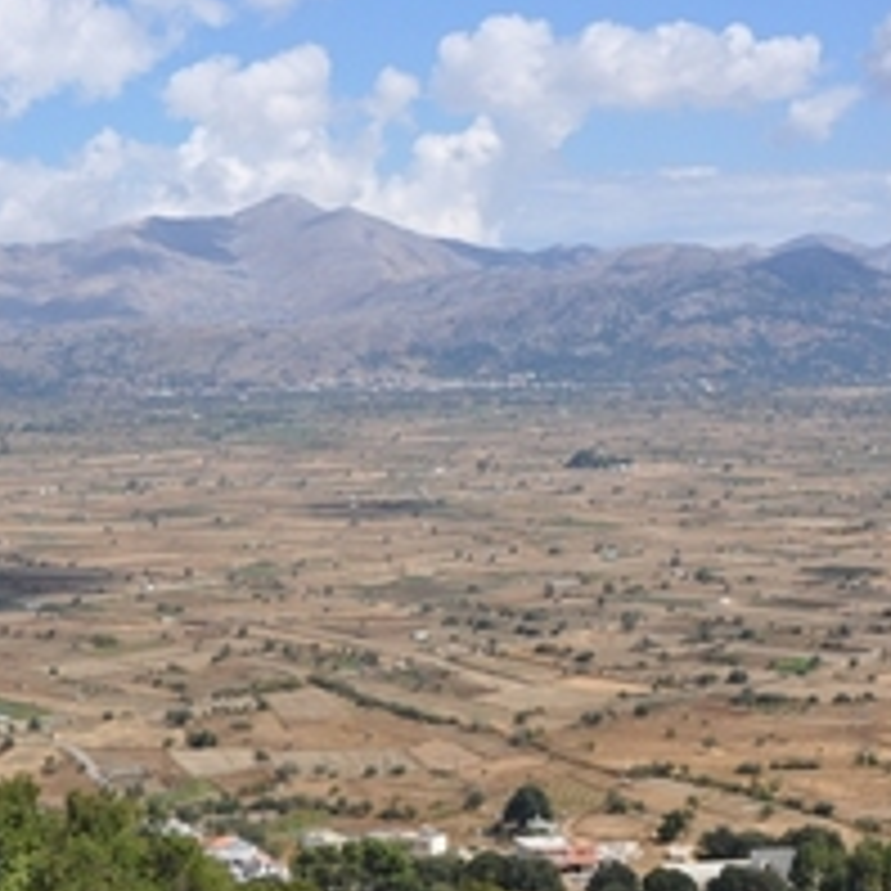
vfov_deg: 23.9
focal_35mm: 72
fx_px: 2097
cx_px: 472
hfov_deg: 24.0
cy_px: 544
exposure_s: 1/320
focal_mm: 28
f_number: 9
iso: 200
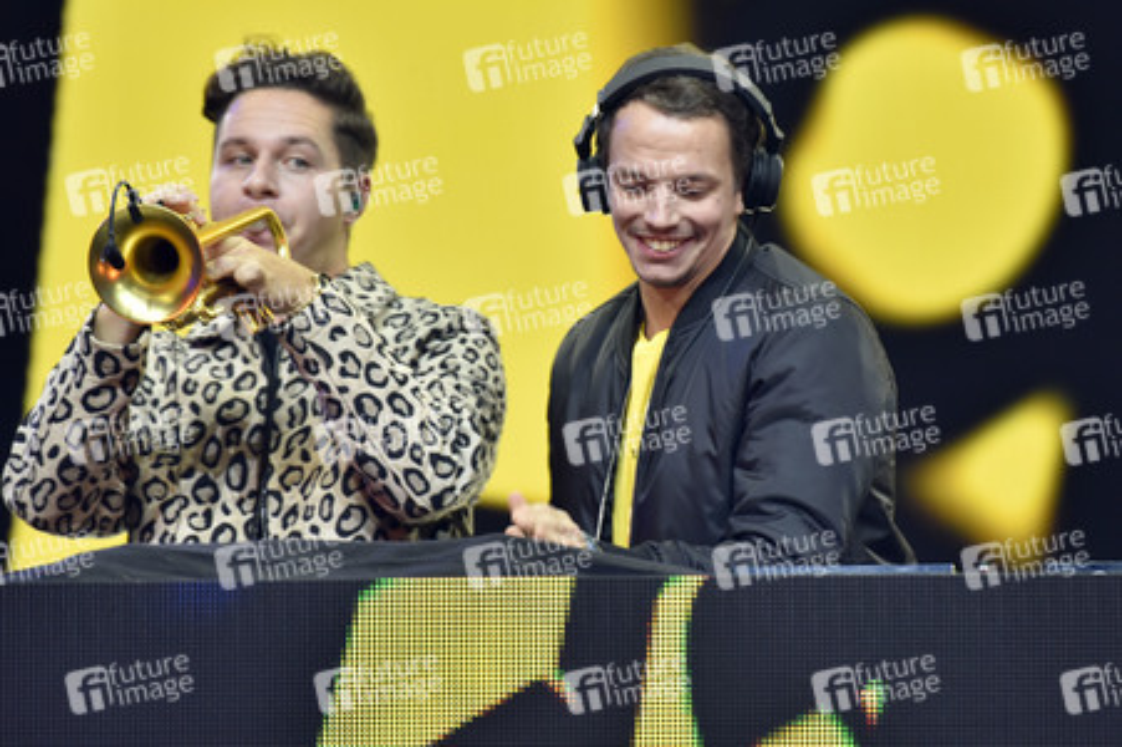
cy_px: 374
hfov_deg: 4.6
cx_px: 561
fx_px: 14014
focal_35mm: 450
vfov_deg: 3.1
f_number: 5.6
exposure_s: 1/160
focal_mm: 450
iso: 1250
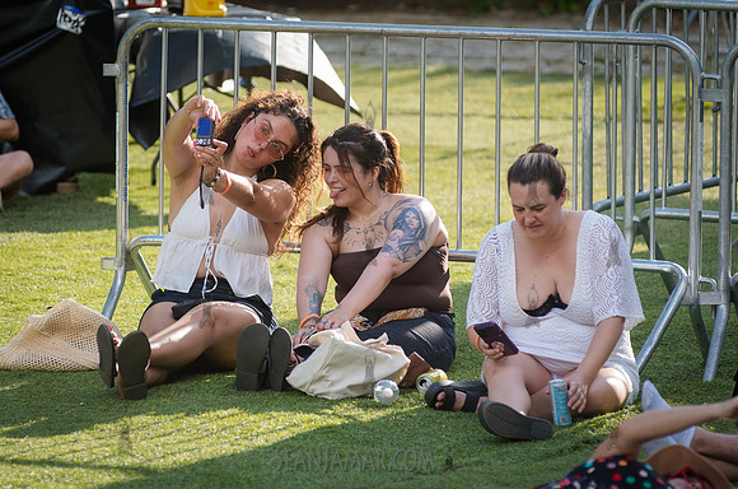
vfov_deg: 5.4
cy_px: 208
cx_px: 322
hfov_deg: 8.2
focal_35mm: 252
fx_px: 5150
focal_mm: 200
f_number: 4
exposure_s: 1/1250
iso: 500
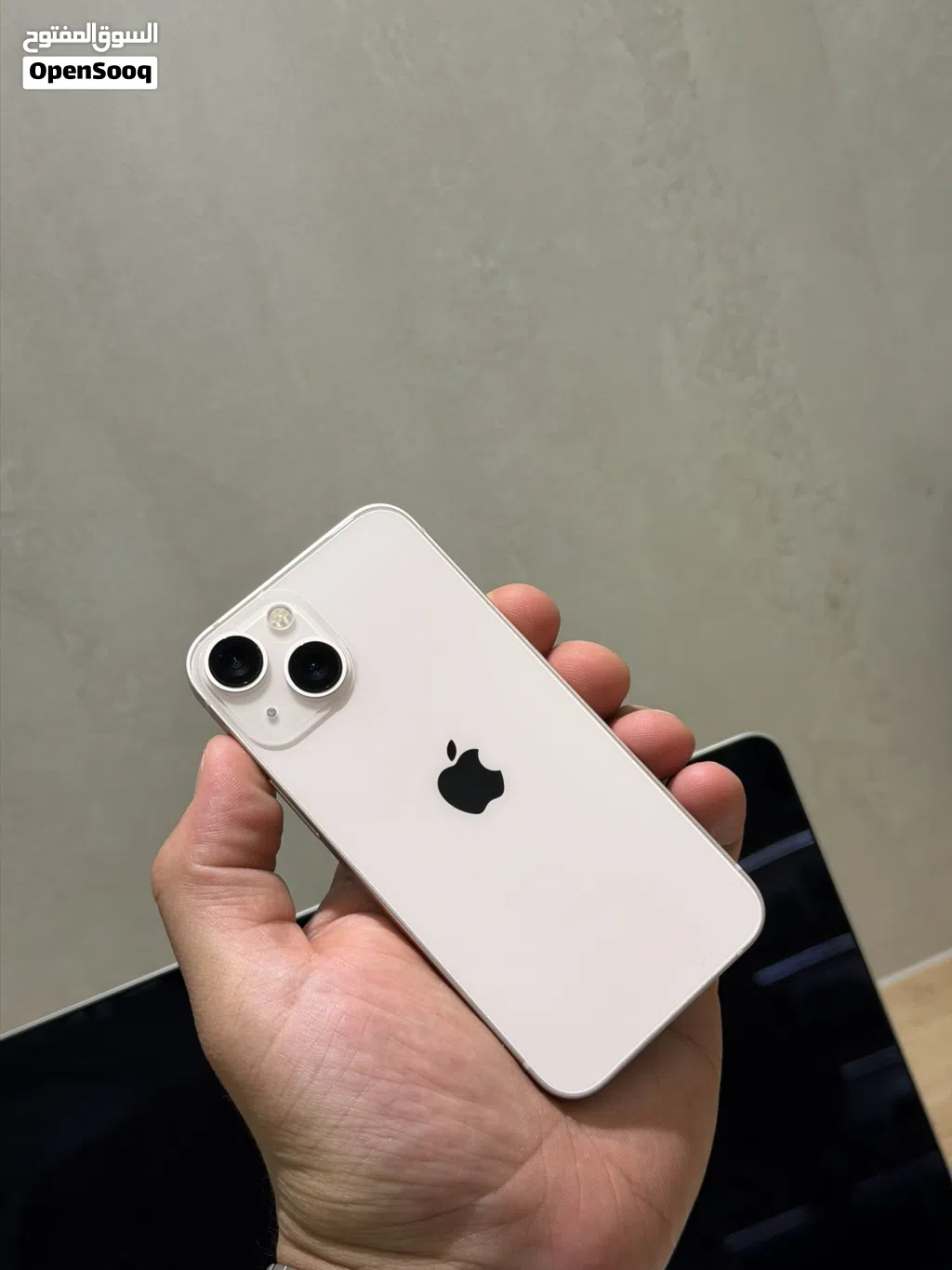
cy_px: 635
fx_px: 1760
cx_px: 476
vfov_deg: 39.7
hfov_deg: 30.3
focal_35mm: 48
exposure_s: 1/121
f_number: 1.78
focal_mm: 6.76
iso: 50
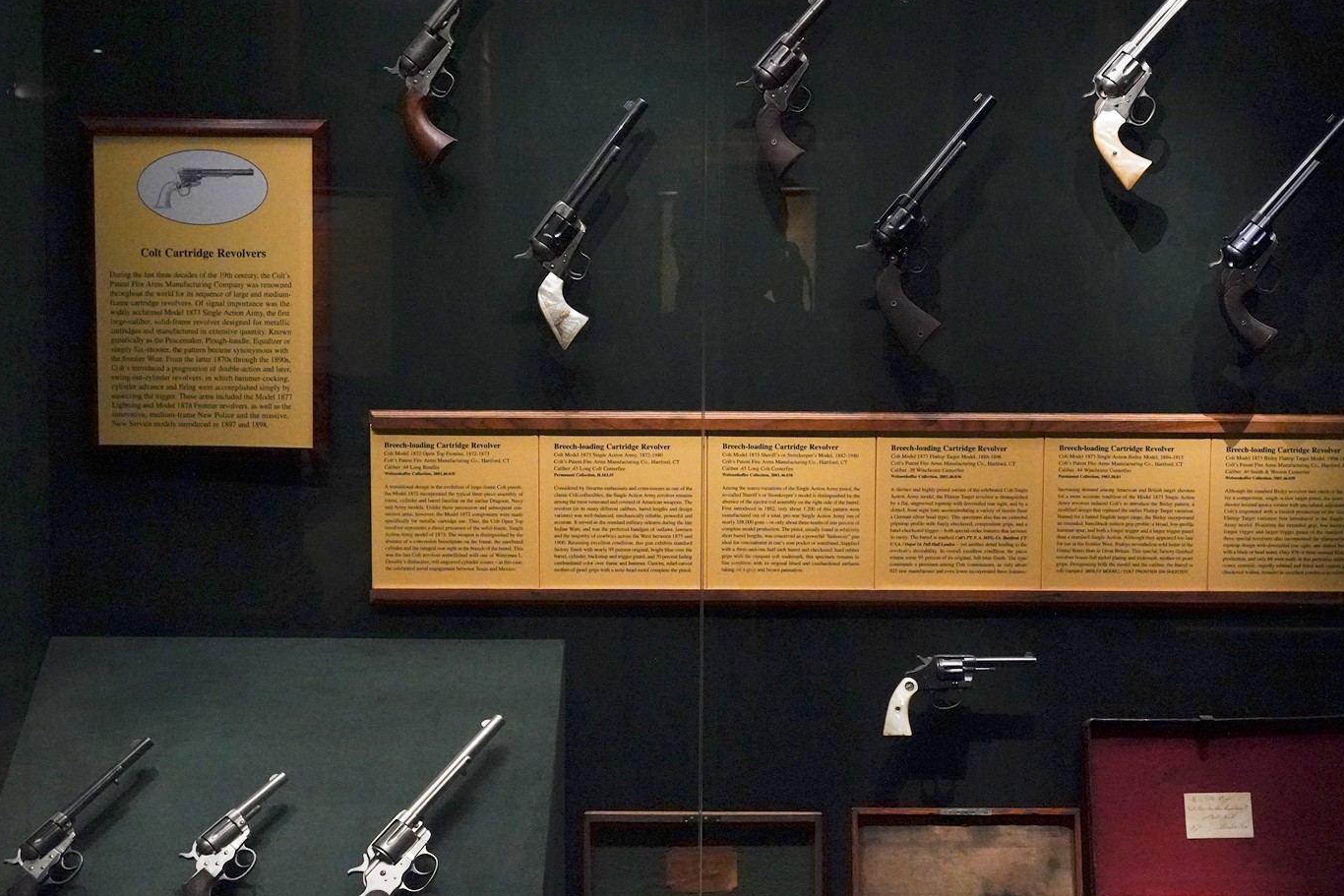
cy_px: 448
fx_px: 1531
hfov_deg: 47.3
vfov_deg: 32.6
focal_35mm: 41
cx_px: 751
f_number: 6.3
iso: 8000
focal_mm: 28
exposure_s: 1/100
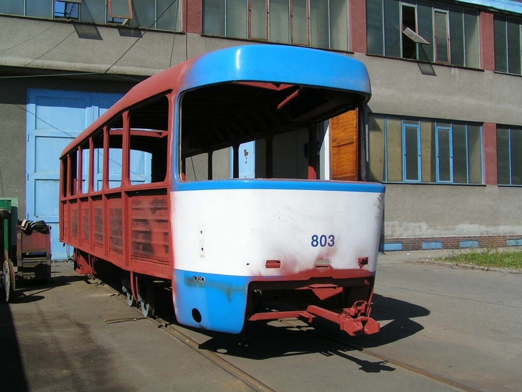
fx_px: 588
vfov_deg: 36.8
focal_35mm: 39
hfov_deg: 47.9
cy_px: 196
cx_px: 261
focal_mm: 6
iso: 50
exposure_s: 1/1000
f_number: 4.5
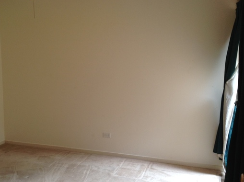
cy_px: 109
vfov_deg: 32.7
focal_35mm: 44
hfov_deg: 42.9
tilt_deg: -10.7
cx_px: 108
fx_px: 310
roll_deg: +0.0
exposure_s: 1/20
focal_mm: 4.28
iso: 50
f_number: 2.4
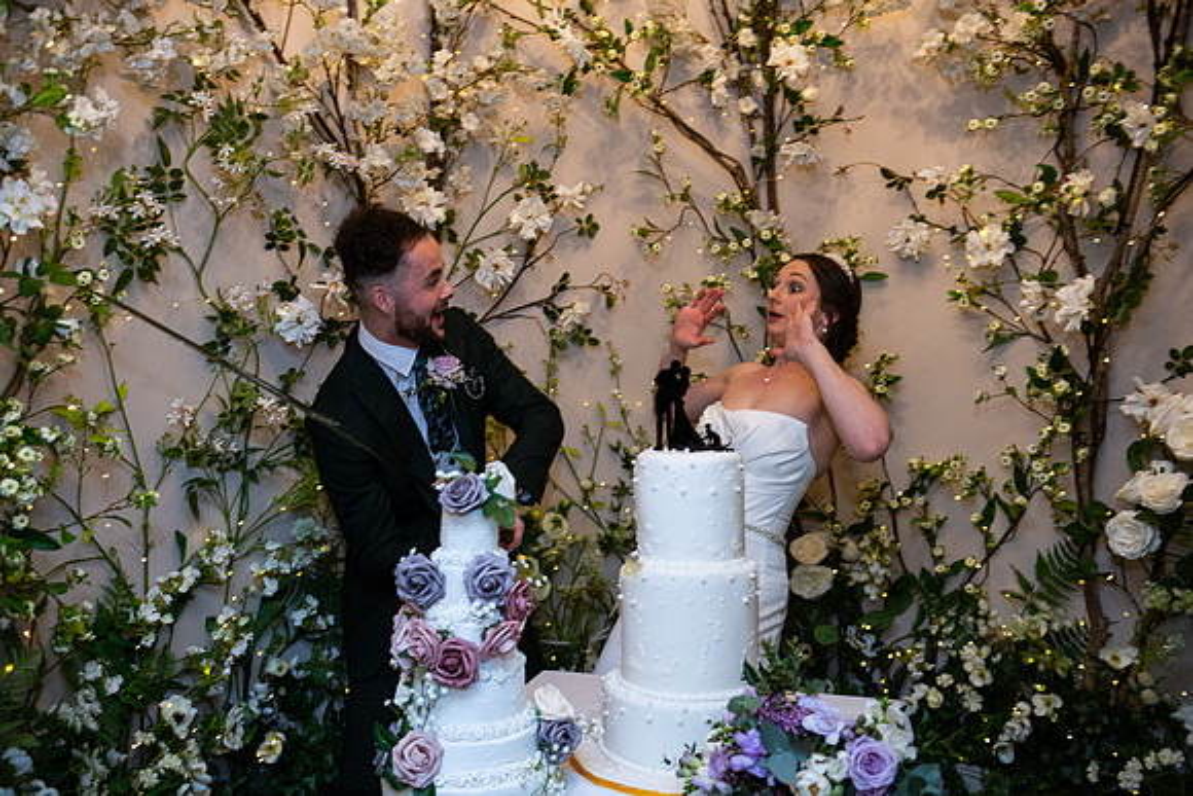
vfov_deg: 41.1
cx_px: 596
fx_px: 1061
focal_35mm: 32
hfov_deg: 58.7
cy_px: 398
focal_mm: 32
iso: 800
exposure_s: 1/60
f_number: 3.5
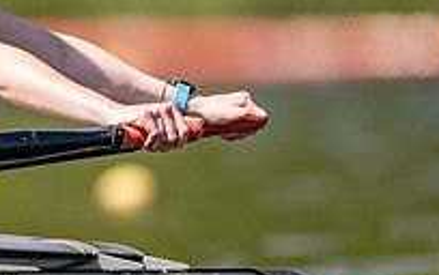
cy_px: 87
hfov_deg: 1.2
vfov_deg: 0.8
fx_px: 20793
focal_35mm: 1736
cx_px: -153
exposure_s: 1/2500
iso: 280
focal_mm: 600
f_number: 4
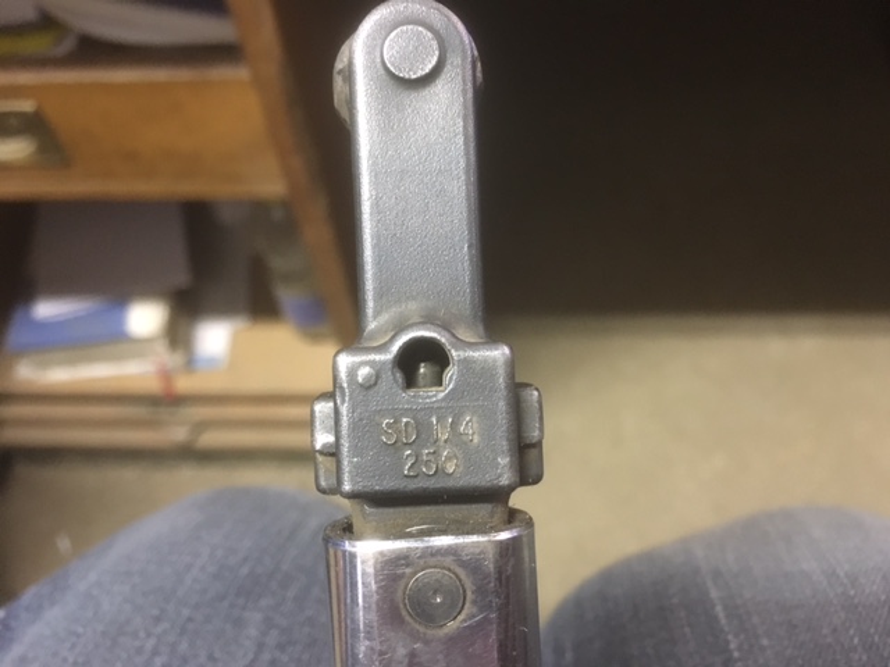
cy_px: 334
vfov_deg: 48.2
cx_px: 445
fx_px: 746
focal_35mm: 29
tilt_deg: -58.6
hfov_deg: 61.7
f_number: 2.2
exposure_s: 1/17
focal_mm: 4.15
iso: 400
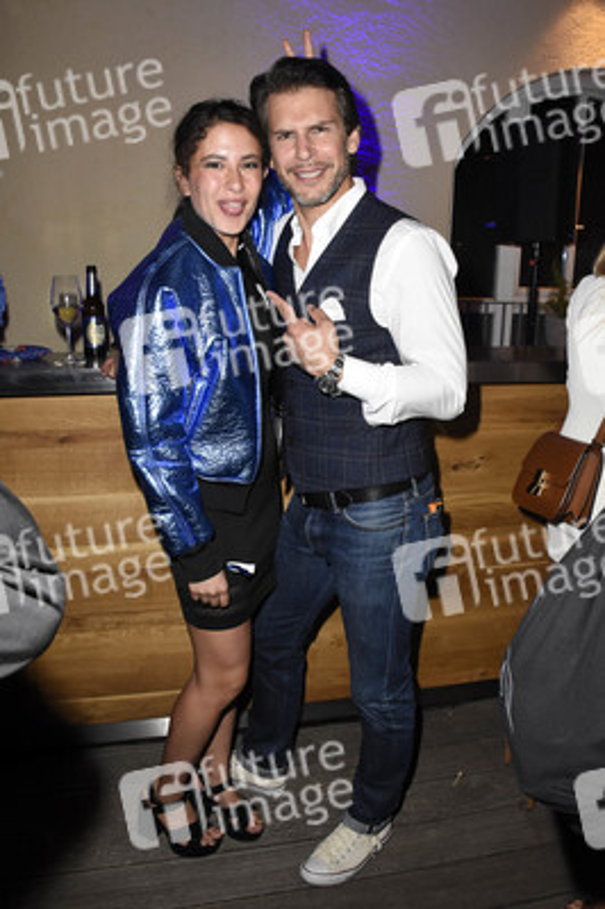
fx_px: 682
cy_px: 454
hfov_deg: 47.9
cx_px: 302
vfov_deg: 67.4
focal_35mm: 27
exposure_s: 1/60
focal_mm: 18
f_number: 6.3
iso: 1600
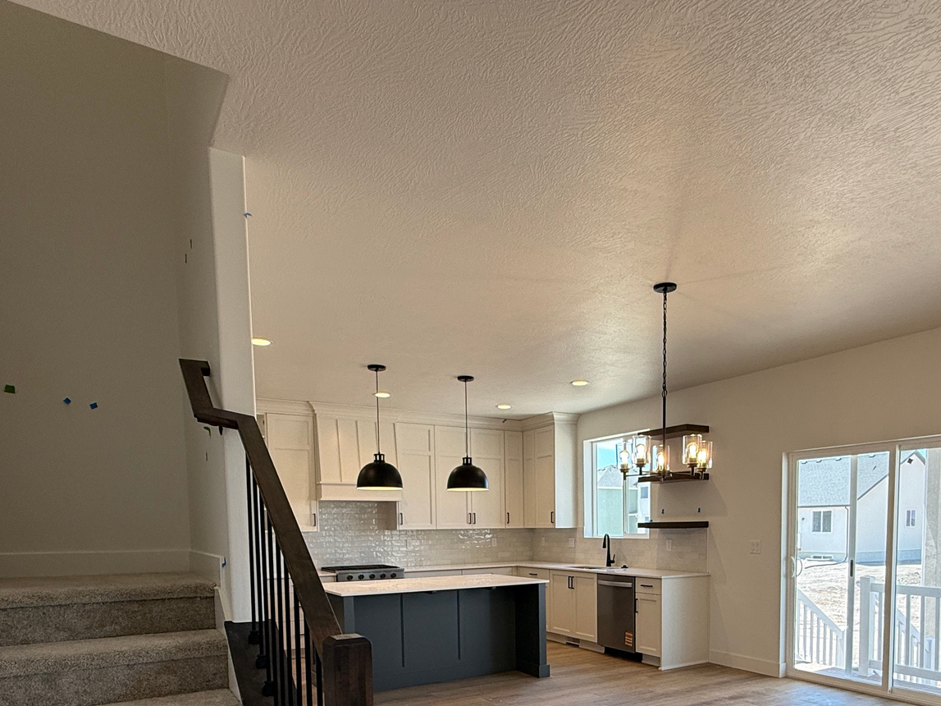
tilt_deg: -3.8
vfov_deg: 50.9
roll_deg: +0.7
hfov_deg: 69.0
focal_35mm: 25
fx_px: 680
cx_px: 540
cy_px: 581
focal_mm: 2.22
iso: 64
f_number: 2.2
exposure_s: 1/121
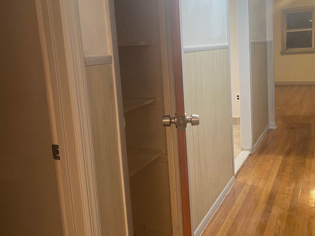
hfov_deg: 52.6
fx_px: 318
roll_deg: +4.4
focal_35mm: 35
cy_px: 102
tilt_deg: -8.0
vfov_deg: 40.6
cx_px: 158
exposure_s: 1/60
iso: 320
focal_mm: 4.25
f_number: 1.8
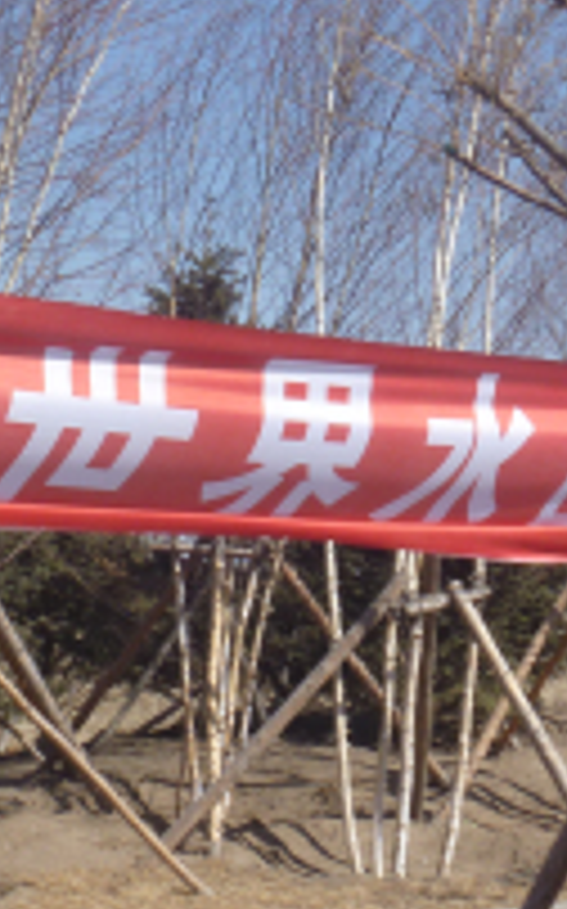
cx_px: 274
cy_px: 560
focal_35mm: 92
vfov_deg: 22.5
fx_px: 2278
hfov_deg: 14.2
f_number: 5.6
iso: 80
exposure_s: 1/320
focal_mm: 6.3
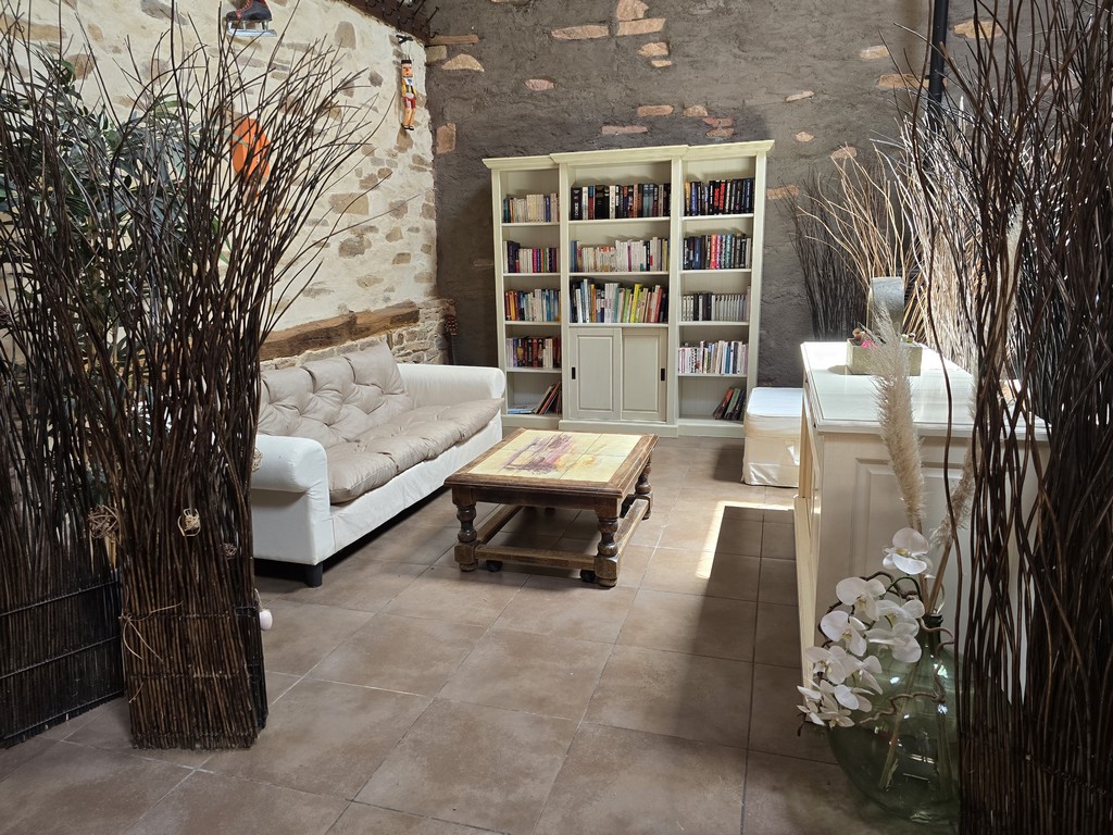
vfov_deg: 58.9
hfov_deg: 73.9
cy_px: 418
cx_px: 556
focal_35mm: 23
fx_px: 740
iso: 160
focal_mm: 6.3
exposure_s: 1/100
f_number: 1.7
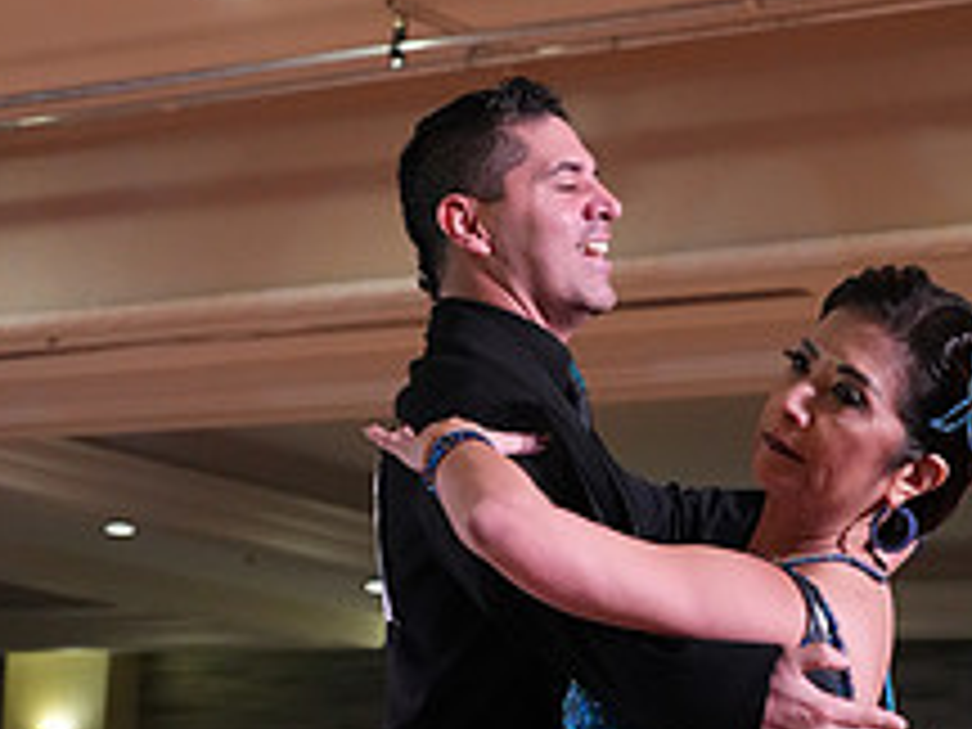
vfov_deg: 11.5
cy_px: 1053
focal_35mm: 124
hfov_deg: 15.9
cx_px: 520
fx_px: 3482
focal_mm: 48
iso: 5000
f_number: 5
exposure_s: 1/320
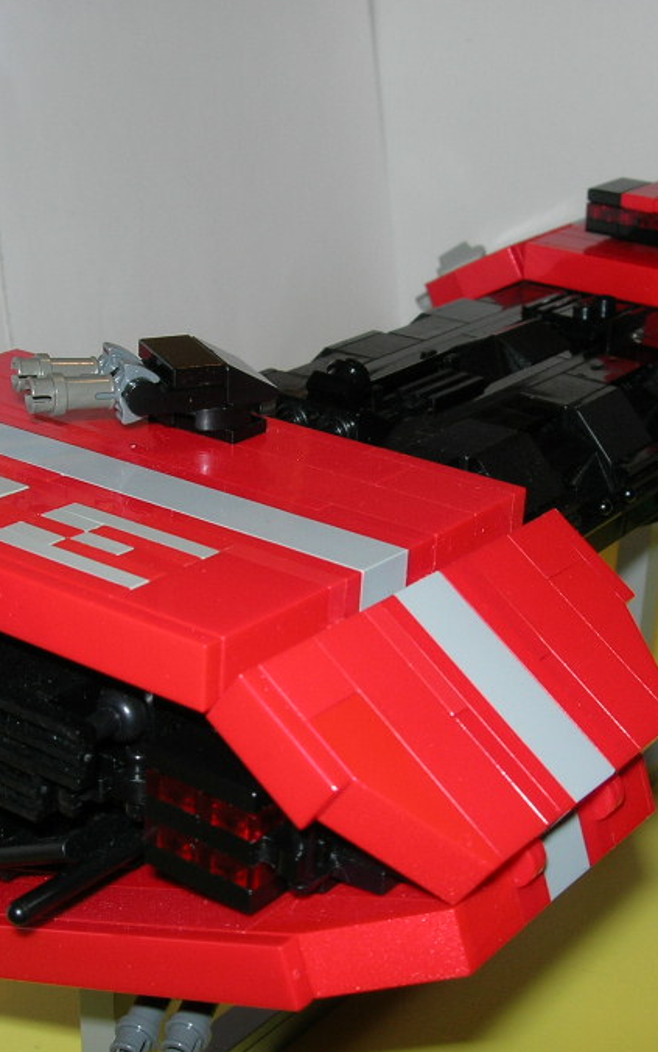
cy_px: 562
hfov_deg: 21.3
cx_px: 345
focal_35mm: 61
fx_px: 1749
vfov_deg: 33.5
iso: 64
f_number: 4.8
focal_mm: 7.8
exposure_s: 1/60.1
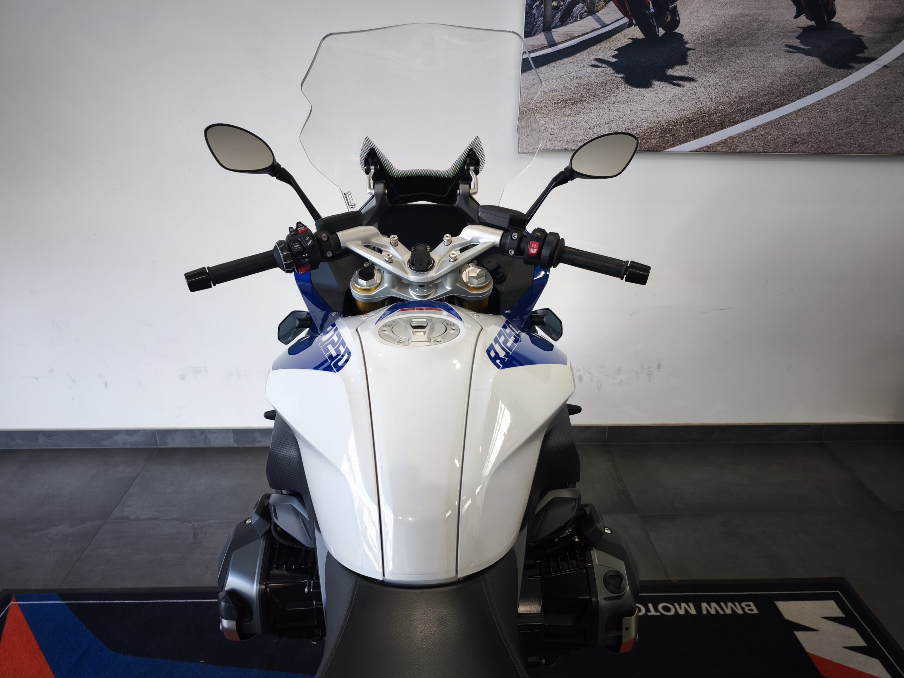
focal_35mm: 23
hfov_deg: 73.9
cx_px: 452
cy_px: 339
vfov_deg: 58.9
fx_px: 601
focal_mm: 6.57
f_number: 1.6
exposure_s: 1/100
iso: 80
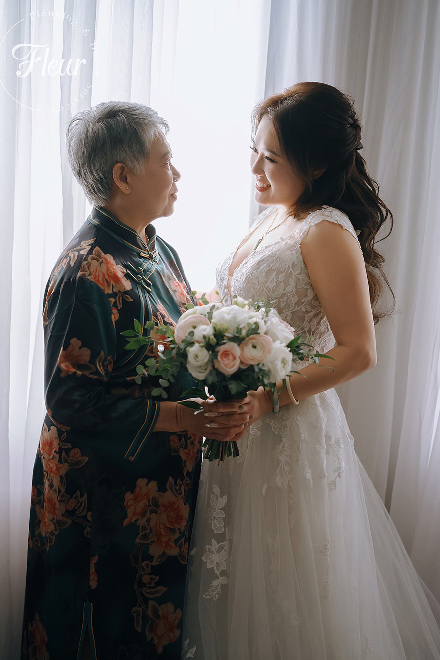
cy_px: 334
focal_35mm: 51
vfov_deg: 38.9
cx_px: 217
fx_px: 935
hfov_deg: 26.5
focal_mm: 50
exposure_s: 1/160
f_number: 2
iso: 1600
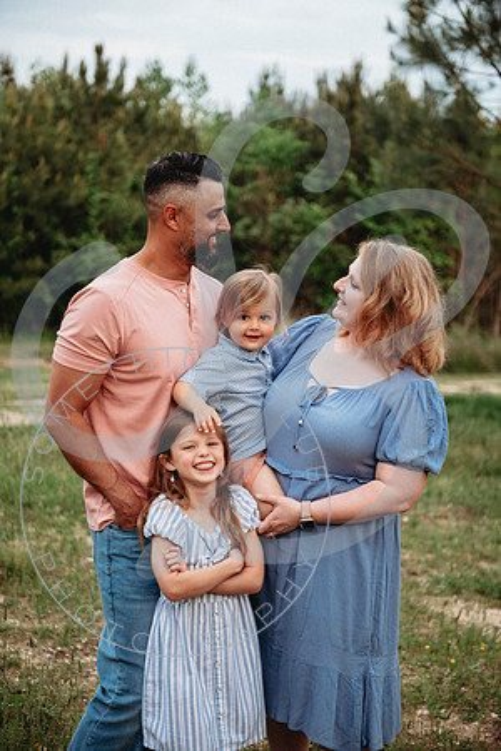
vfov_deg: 28.8
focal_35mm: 70
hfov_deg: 19.5
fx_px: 1461
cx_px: 250
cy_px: 376
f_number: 2.8
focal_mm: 70
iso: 100
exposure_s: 1/200
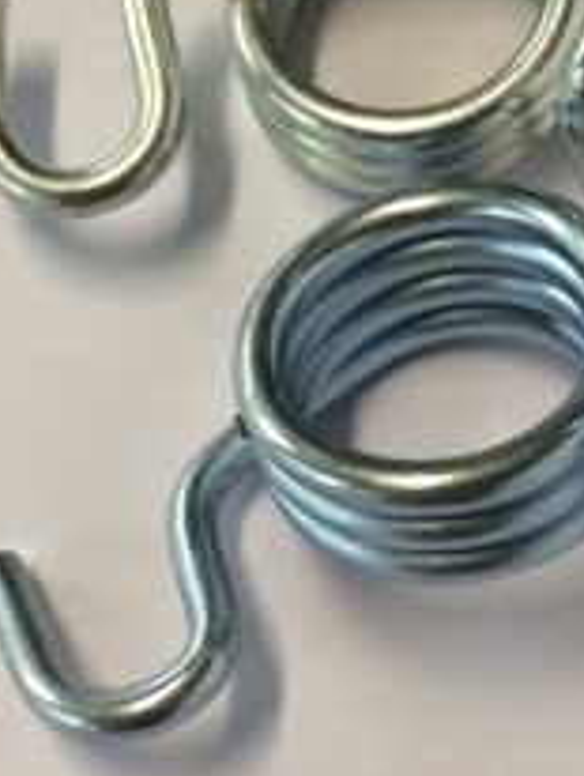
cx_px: 482
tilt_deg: -66.9
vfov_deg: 21.7
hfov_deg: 16.3
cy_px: 309
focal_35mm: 90
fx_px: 2020
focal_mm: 4.15
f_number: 2.2
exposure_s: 1/33
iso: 50
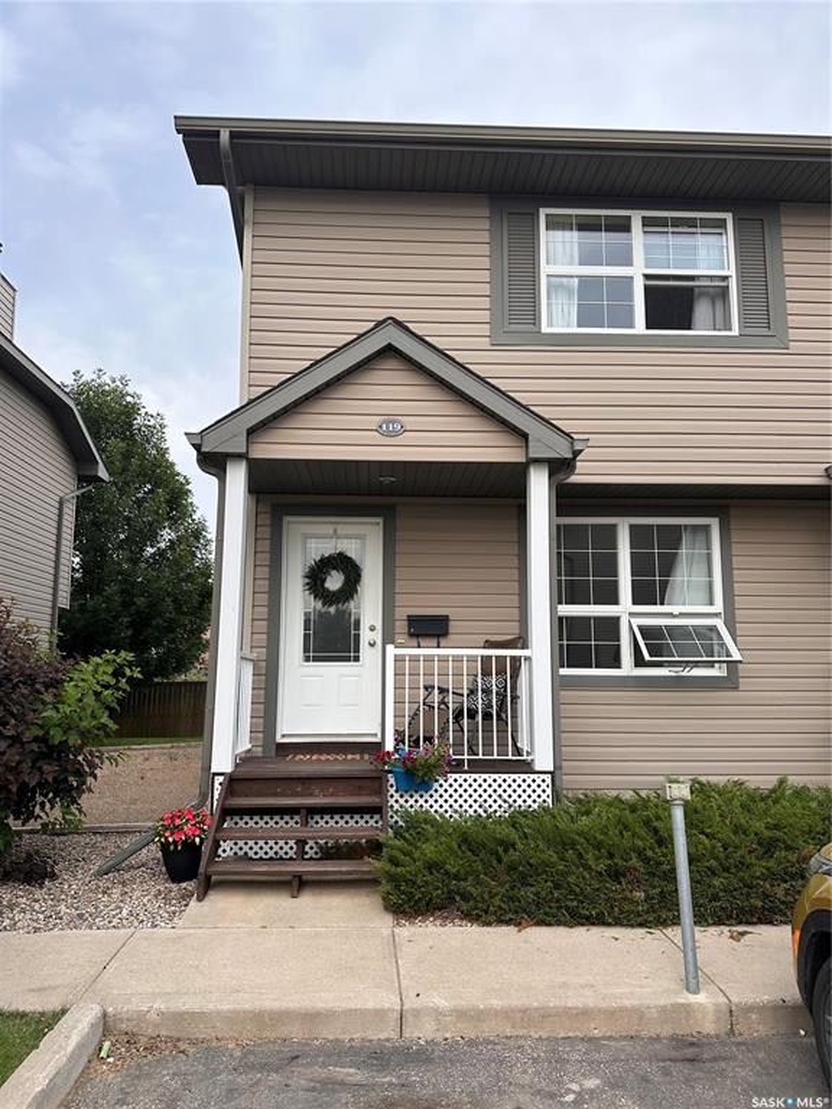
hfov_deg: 56.8
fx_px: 769
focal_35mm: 24
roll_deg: -0.6
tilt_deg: +8.4
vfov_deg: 71.6
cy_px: 554
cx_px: 416
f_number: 1.78
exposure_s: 1/1171
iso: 80
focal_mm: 6.86
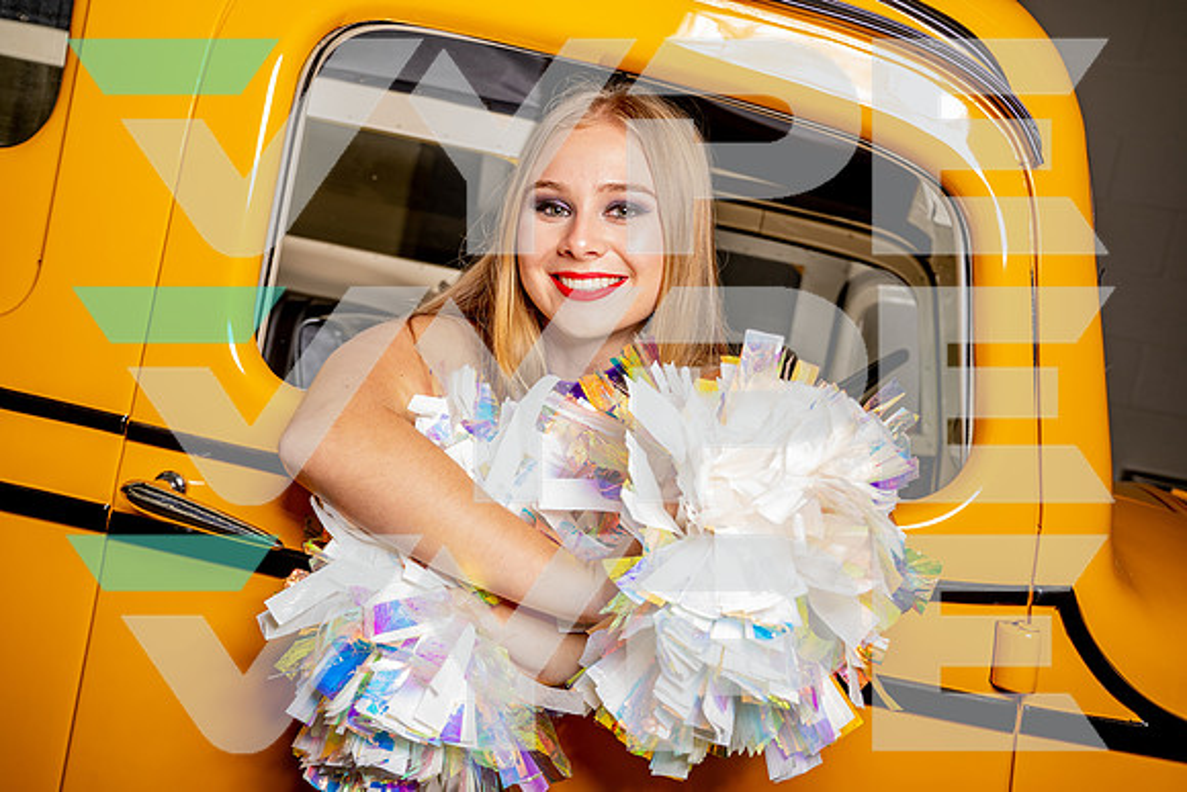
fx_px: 1286
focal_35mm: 39
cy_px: 396
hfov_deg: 49.5
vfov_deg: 34.2
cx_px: 594
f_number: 5.6
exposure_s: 1/125
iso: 200
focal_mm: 39
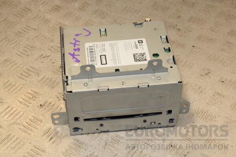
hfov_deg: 28.1
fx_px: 472
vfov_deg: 18.9
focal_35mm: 72
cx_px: 118
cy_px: 78
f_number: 10
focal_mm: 48
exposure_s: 1/200
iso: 800
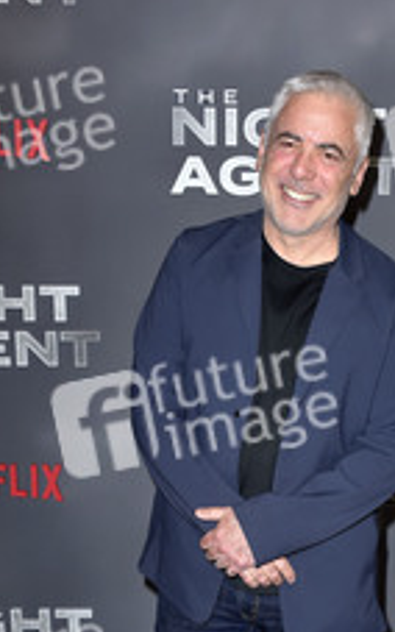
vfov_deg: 31.2
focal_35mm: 63
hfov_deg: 20.5
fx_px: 1084
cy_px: 551
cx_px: 277
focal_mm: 35
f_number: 6.3
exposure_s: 1/250
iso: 400
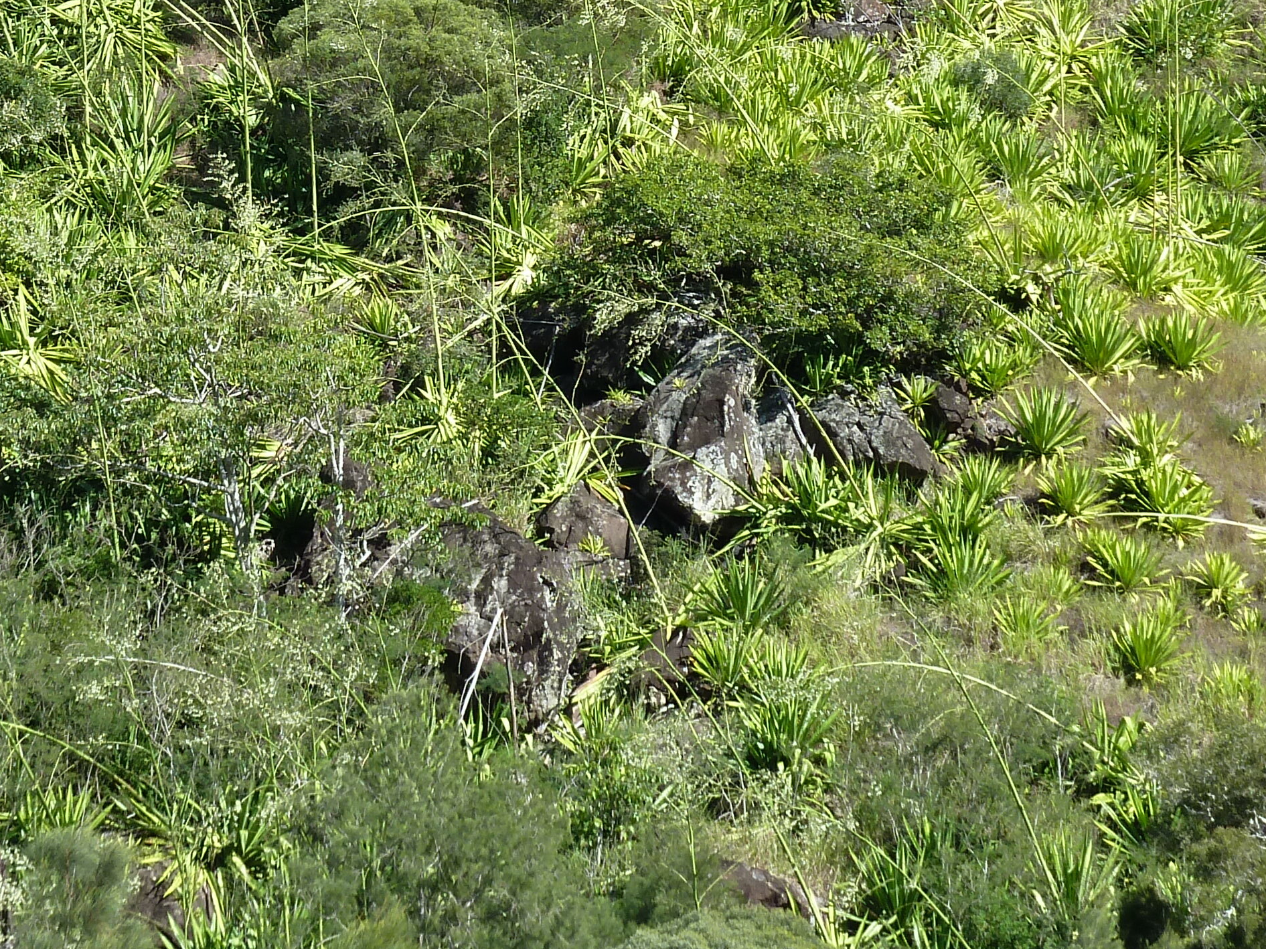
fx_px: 6034
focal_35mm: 165
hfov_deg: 11.9
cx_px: 305
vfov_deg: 8.9
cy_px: 38
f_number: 4.2
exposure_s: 1/250
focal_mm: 12.8
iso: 80
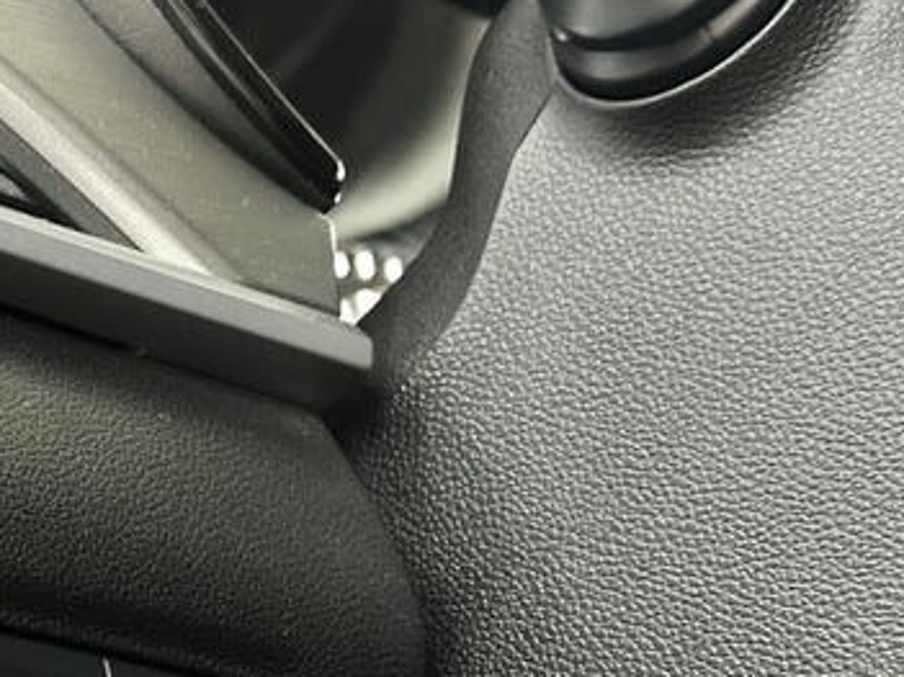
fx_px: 3211
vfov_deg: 11.9
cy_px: 650
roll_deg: +0.3
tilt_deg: +12.4
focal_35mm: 123
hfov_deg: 15.5
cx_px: -147
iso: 500
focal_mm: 6.86
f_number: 1.78
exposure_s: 1/25
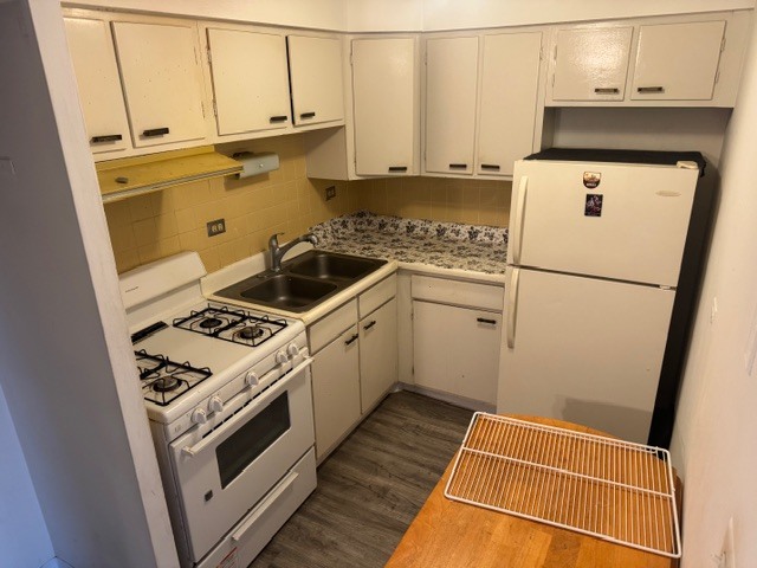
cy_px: 284
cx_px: 378
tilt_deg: -20.9
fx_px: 525
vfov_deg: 56.8
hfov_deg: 71.6
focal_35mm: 24
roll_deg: +0.6
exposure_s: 1/60
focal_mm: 6.76
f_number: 1.78
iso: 320
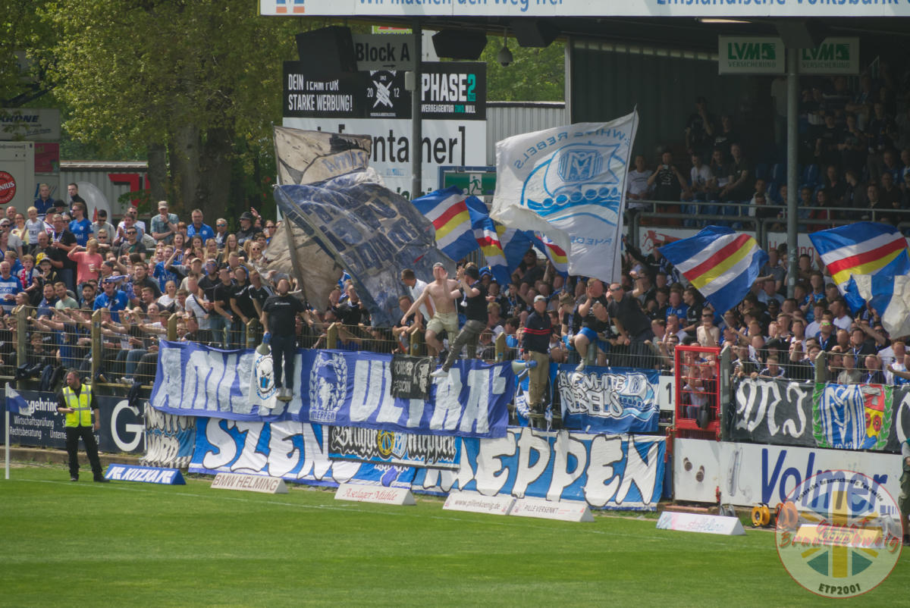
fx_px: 8879
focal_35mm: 351
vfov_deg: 3.9
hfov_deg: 5.9
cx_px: 455
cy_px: 304
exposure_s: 1/640
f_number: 7.1
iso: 200
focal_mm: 128.6
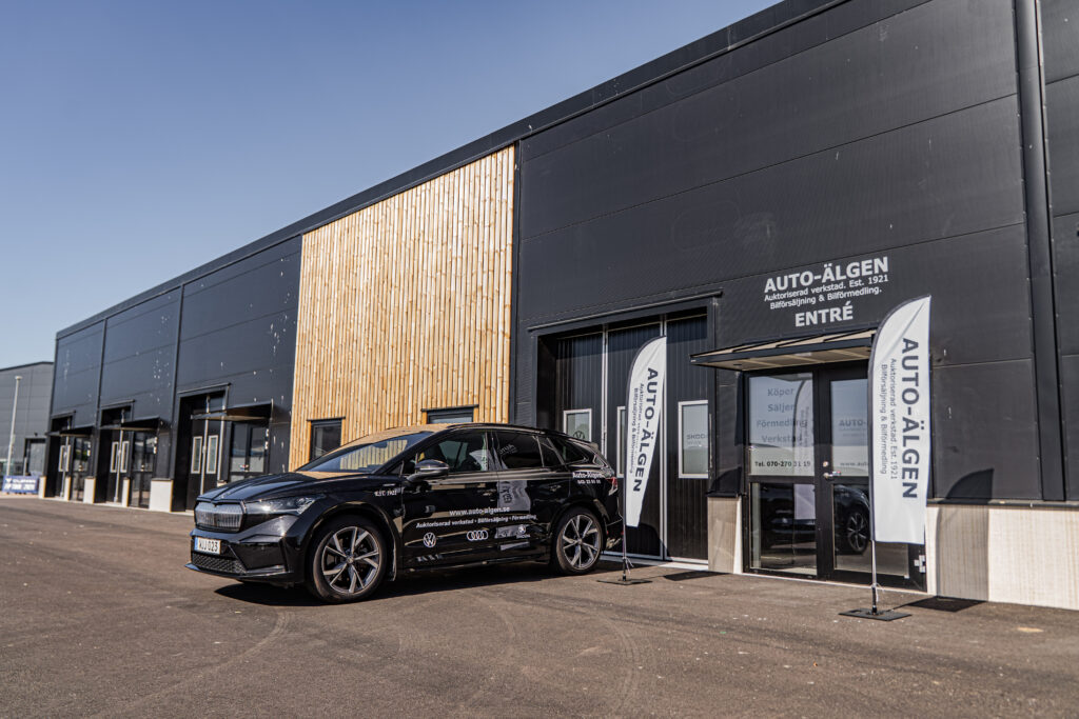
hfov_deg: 63.7
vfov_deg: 45.0
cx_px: 540
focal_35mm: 29
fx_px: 869
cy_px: 360
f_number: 4
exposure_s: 1/320
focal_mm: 29
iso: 64
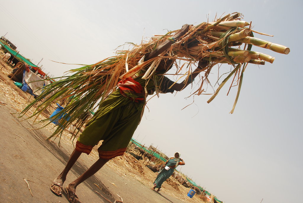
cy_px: 102
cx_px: 152
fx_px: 227
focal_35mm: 27
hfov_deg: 67.3
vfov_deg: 48.0
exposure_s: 1/200
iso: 100
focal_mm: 18
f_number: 9
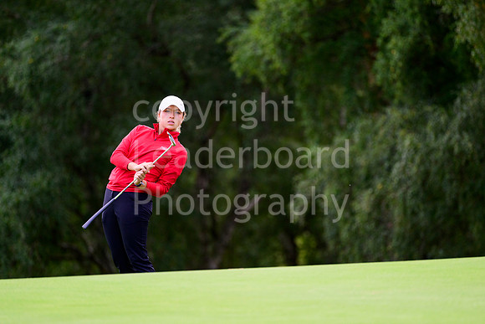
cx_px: 242
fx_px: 5390
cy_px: 162
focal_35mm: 400
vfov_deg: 3.4
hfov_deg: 5.2
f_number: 5.6
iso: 1000
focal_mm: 400
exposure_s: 1/1000
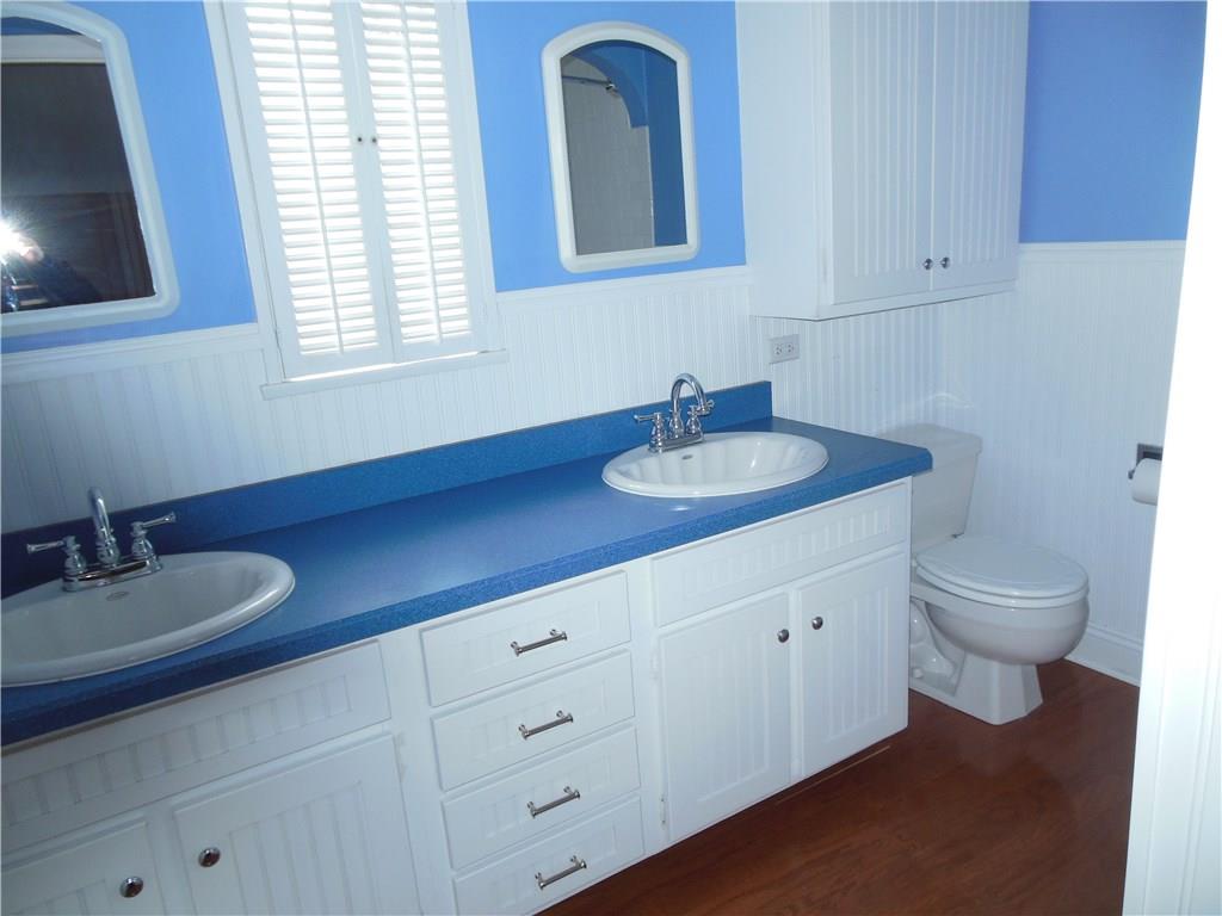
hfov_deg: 69.4
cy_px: 458
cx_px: 611
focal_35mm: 25
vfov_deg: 54.9
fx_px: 883
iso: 200
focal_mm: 4.5
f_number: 3.2
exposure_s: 1/25
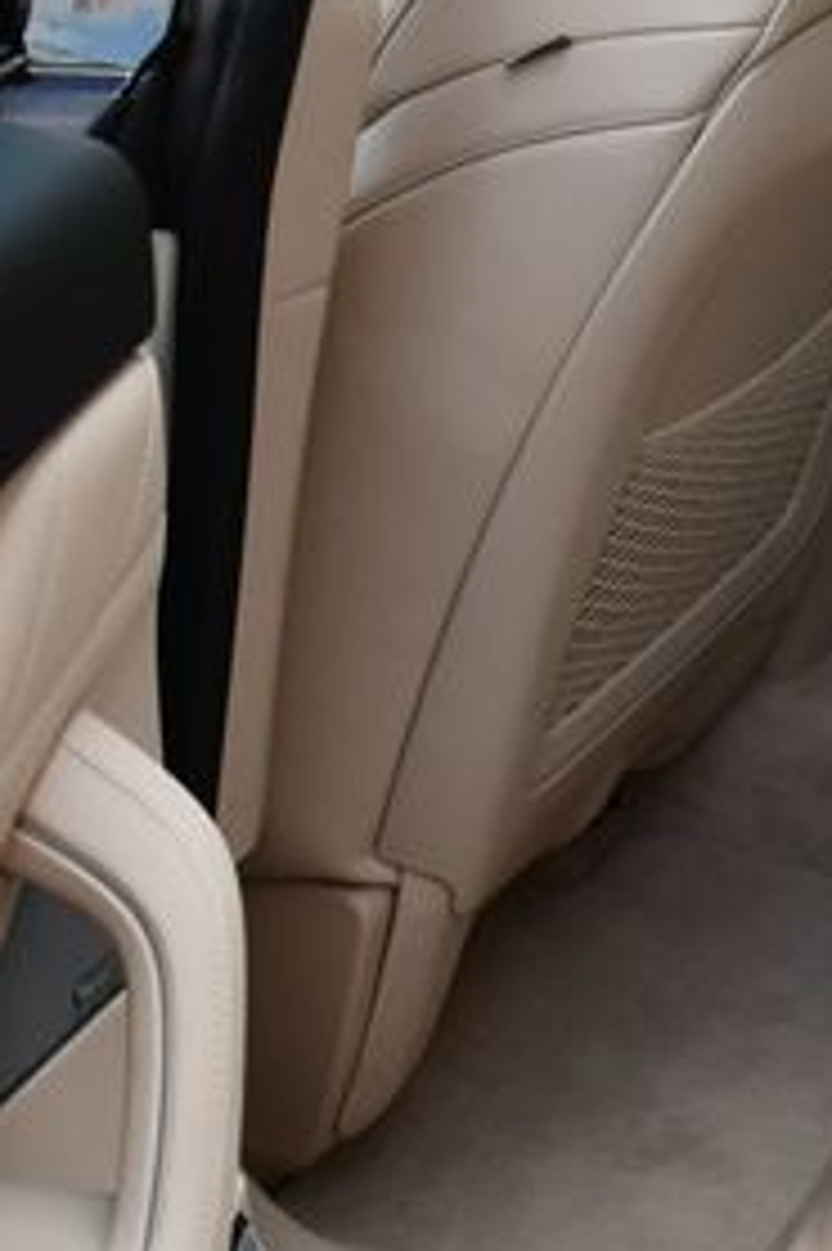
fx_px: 2881
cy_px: 364
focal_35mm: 83
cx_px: 1219
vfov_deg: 24.3
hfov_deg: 15.3
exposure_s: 1/250
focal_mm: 18
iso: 400
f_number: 5
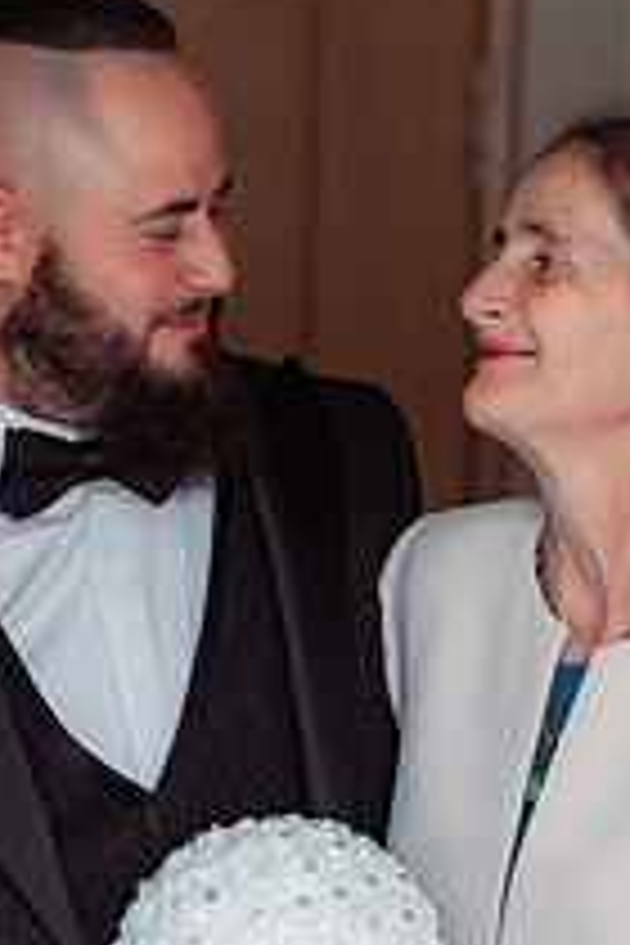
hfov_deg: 7.1
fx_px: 5066
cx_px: 346
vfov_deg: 10.6
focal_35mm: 193
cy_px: 698
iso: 1600
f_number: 3.2
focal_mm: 90
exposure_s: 1/250
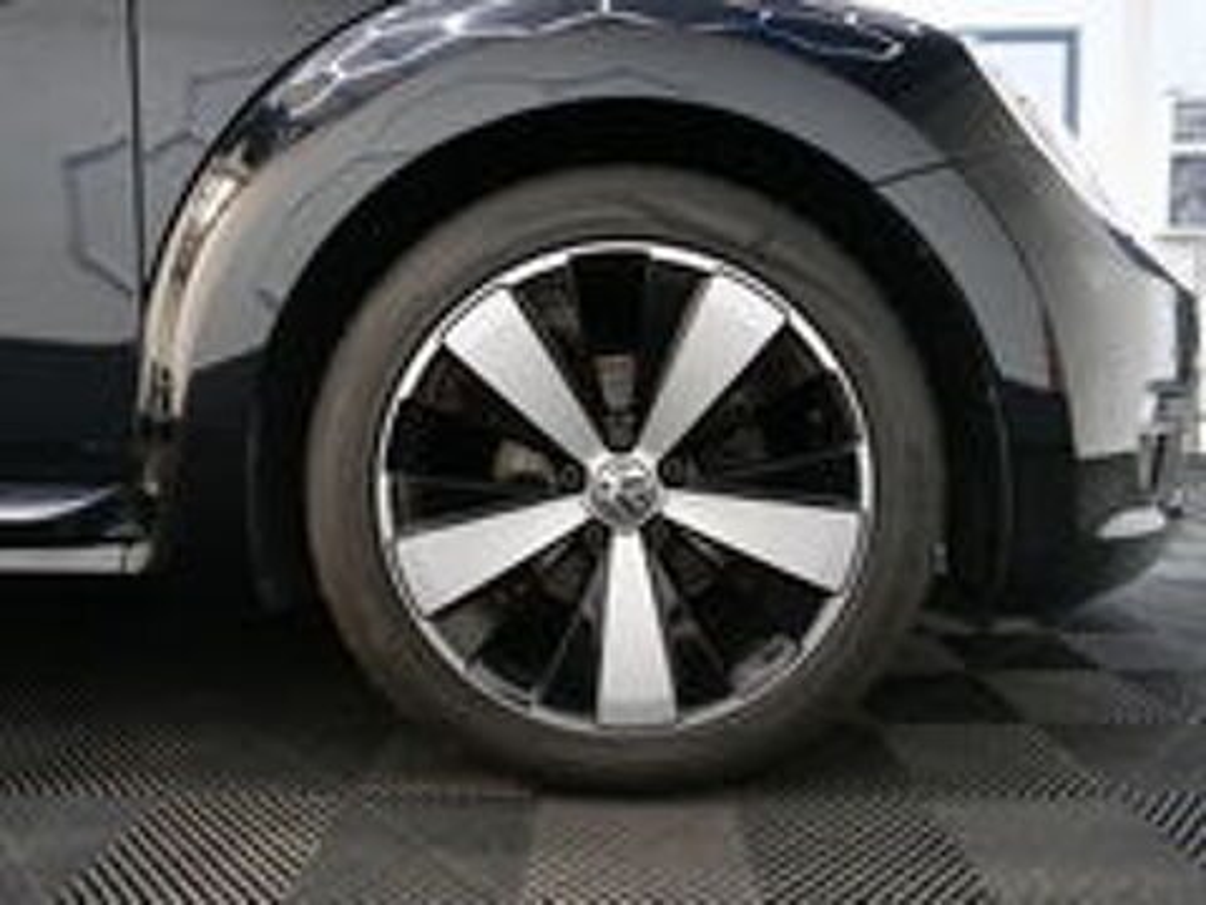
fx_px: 906
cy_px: 452
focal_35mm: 26
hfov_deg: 67.3
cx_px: 603
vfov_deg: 53.1
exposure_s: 1/60
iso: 1600
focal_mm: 13
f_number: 2.9
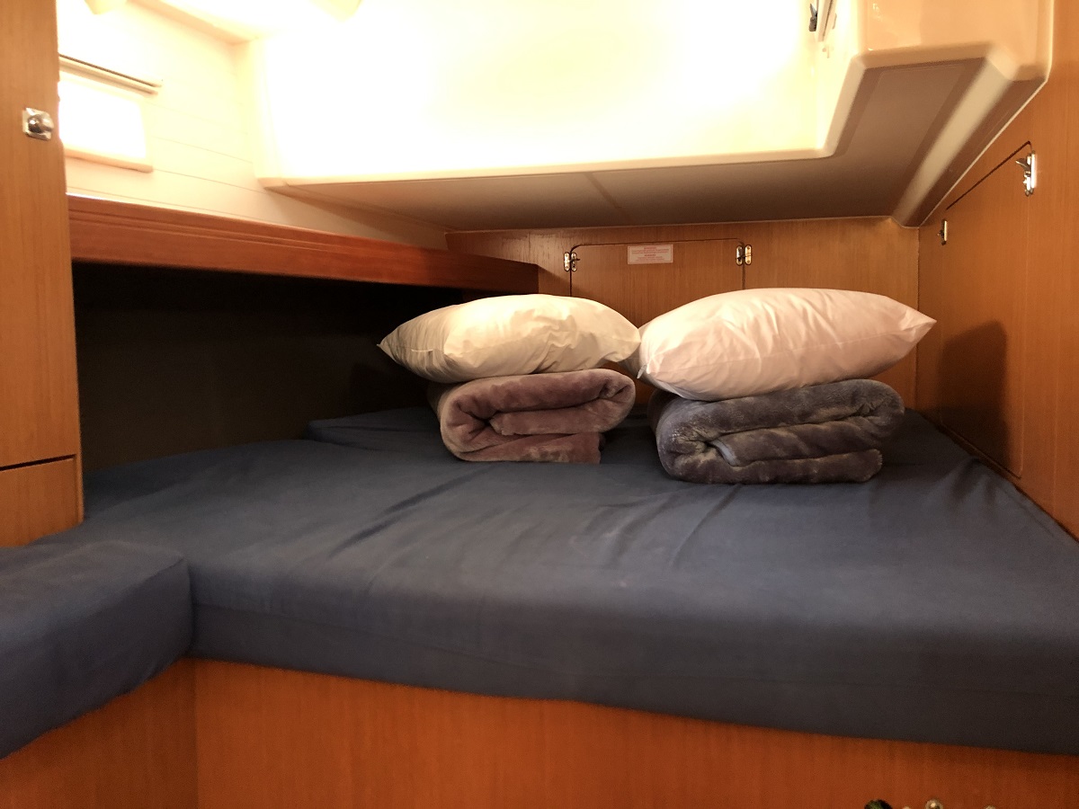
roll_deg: -0.1
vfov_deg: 49.7
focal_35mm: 28
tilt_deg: -4.7
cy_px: 404
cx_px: 540
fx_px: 873
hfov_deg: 63.4
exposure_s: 1/8
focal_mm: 4
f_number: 1.8
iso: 100
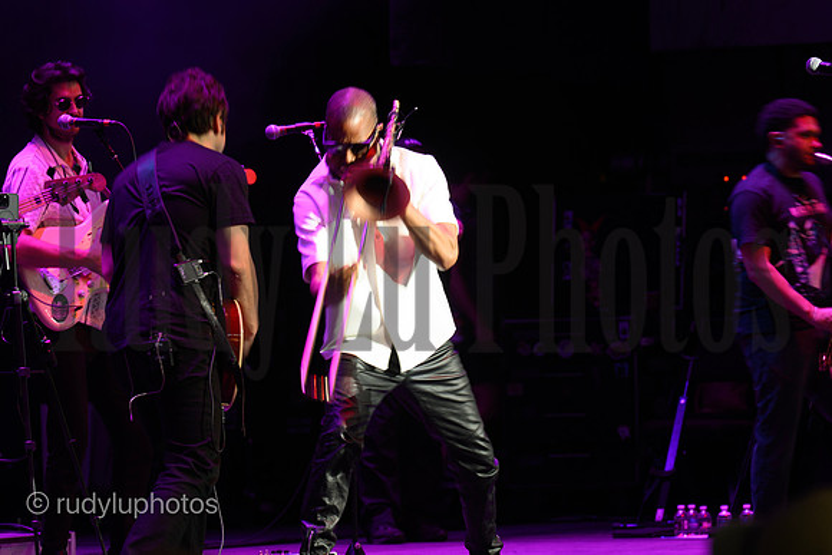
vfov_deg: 4.6
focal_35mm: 300
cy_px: 278
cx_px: 416
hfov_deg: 6.9
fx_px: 6935
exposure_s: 1/20
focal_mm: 200
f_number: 6.3
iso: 320
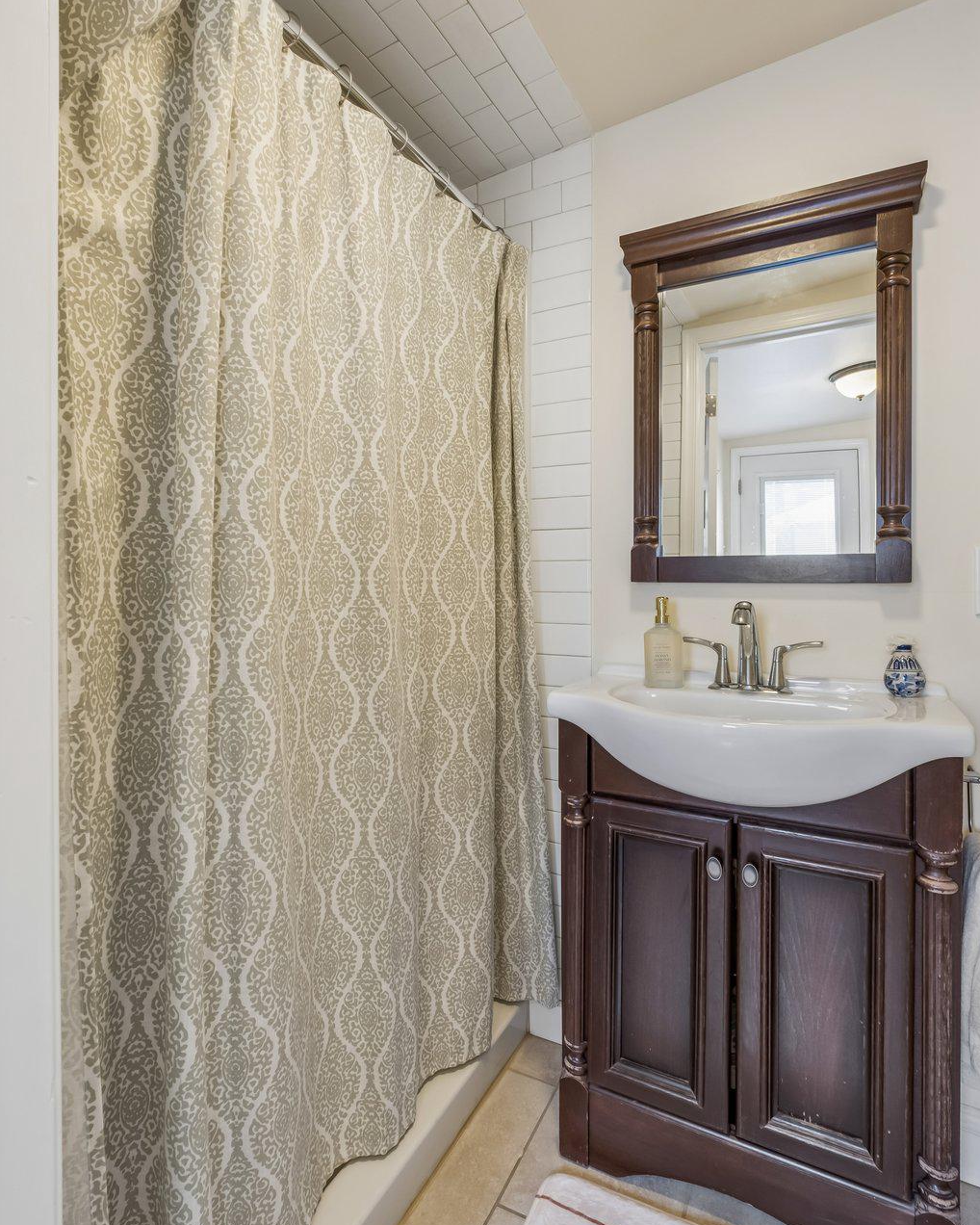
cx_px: 490
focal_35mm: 17
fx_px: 616
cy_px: 599
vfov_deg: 89.6
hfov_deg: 77.0
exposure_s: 1/3.33
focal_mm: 10
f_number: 8
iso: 250
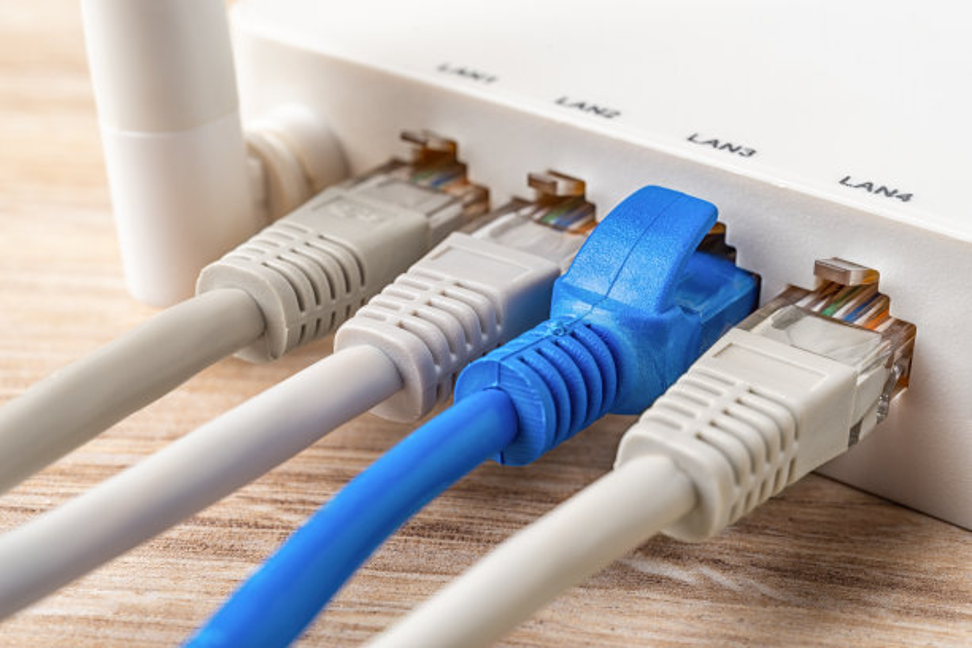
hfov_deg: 33.4
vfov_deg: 22.6
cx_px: 486
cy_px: 324
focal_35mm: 60
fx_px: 1620
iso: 100
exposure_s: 1/125
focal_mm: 60
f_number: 13
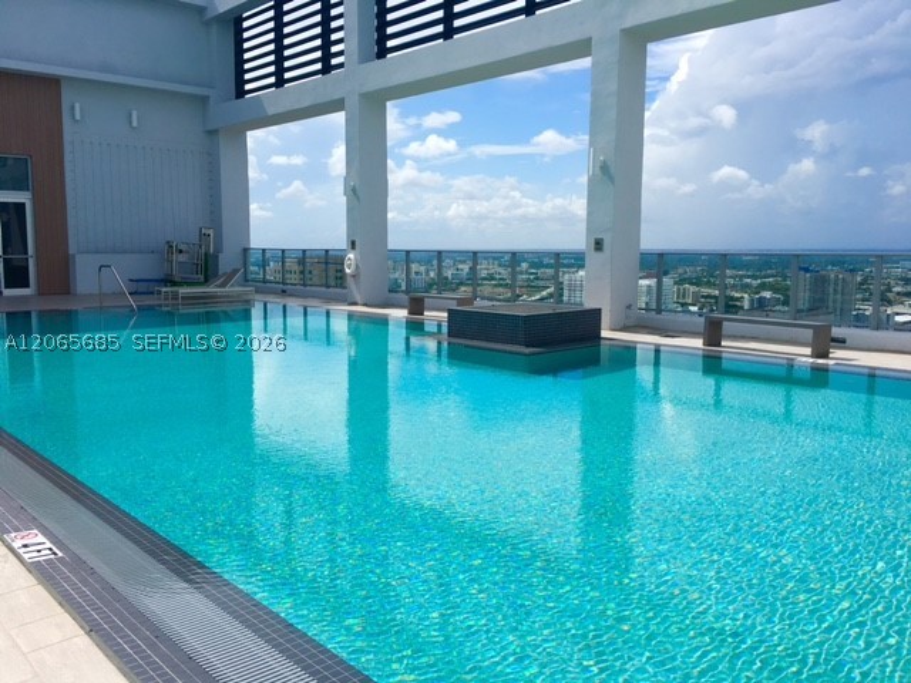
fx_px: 763
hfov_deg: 61.7
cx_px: 456
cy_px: 342
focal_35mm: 29
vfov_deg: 48.2
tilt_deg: -4.4
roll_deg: -1.0
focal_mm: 4.15
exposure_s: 1/3205
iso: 25
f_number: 2.2
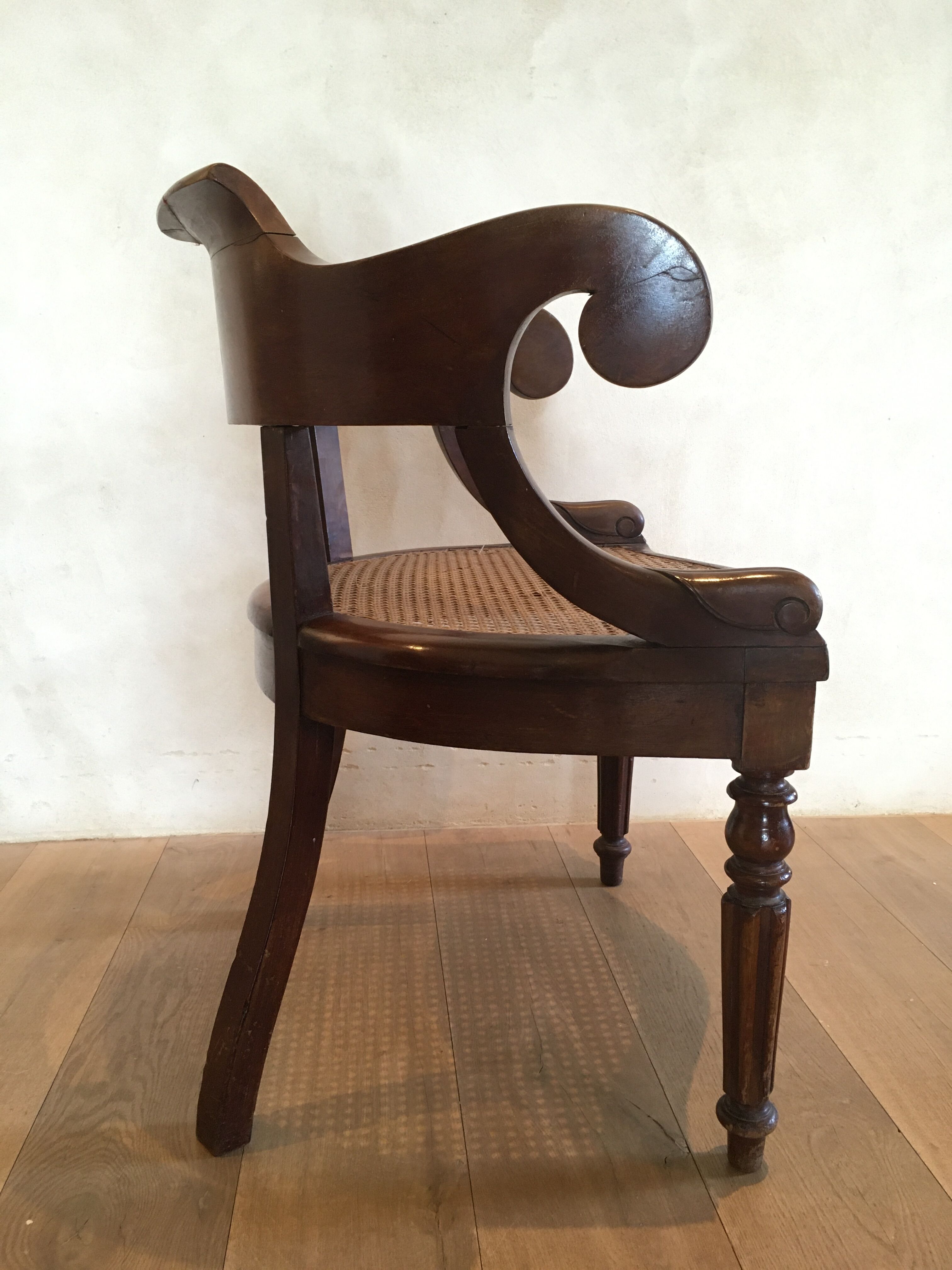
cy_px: 635
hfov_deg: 48.2
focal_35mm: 29
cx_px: 476
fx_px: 1063
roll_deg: +0.7
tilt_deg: -10.6
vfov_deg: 61.7
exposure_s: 1/33
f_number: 2.2
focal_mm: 4.15
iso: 160
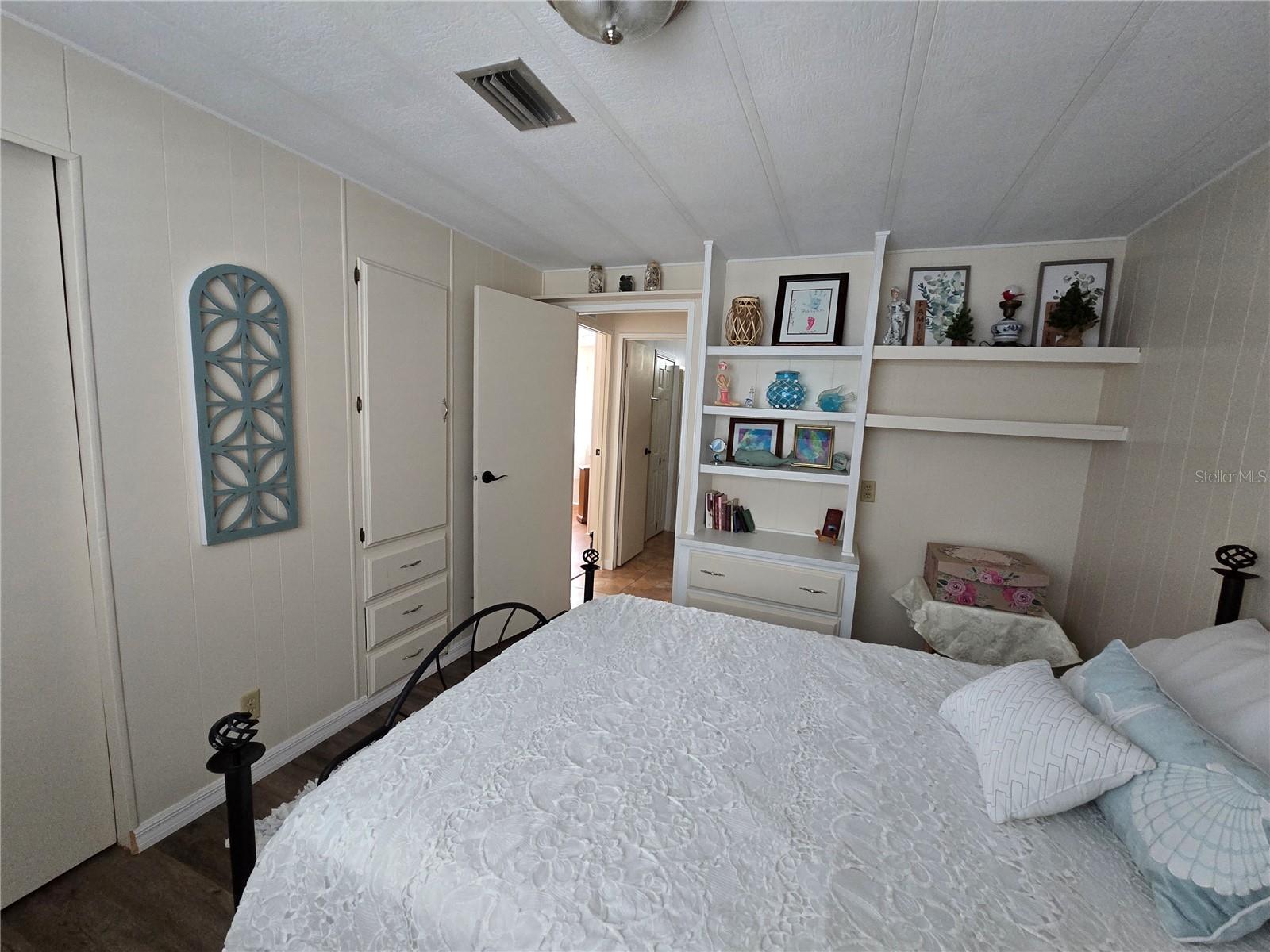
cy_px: 476
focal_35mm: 13
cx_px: 635
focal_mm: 2.2
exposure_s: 1/60
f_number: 2.2
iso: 500
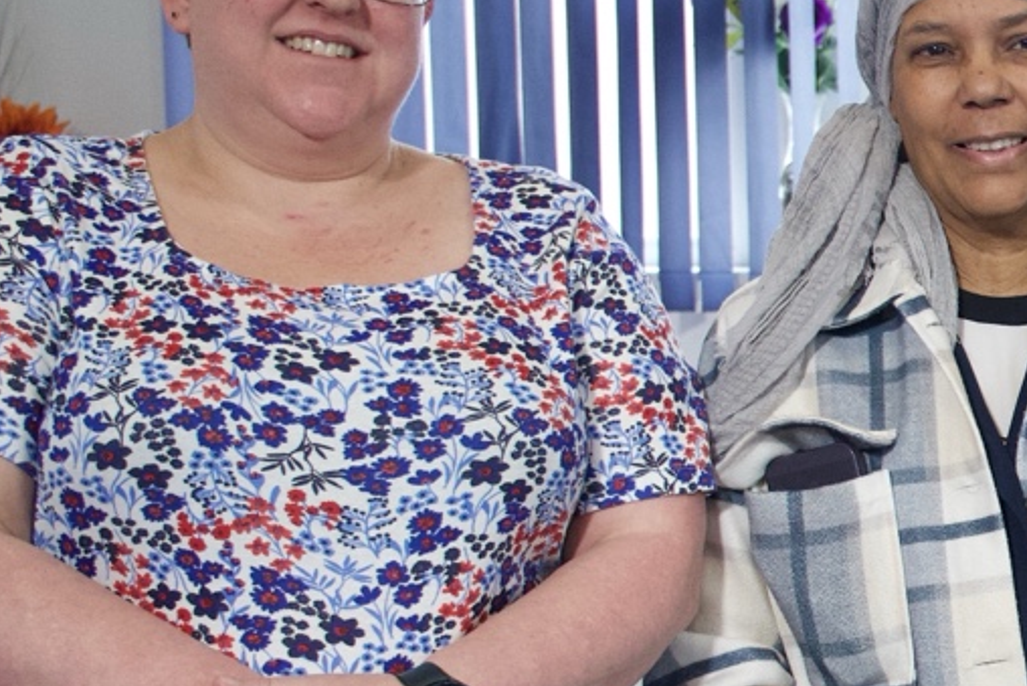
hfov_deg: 17.5
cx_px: 1629
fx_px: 2910
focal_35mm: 102
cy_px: 510
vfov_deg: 13.4
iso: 800
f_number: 2.8
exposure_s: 1/125
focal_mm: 18
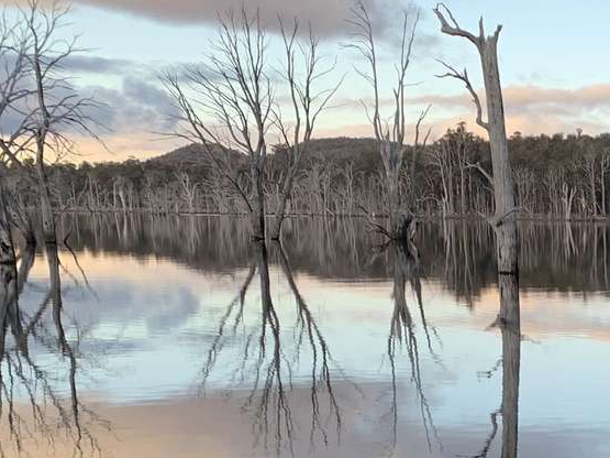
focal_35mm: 90
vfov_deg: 15.4
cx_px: 846
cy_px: 653
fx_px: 1586
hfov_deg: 19.6
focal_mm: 4.25
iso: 25
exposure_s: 1/288
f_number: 1.8
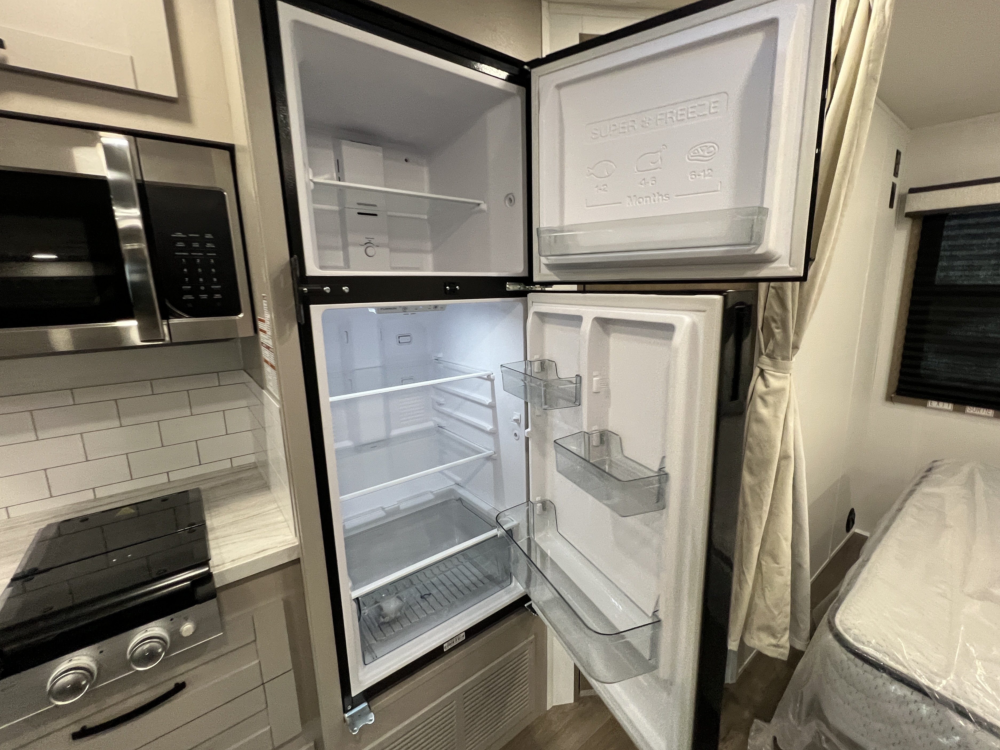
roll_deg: -0.2
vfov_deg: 85.7
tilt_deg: -5.5
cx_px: 521
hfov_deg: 102.0
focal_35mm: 14
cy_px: 368
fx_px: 404
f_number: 1.8
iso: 250
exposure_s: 1/86
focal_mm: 1.57
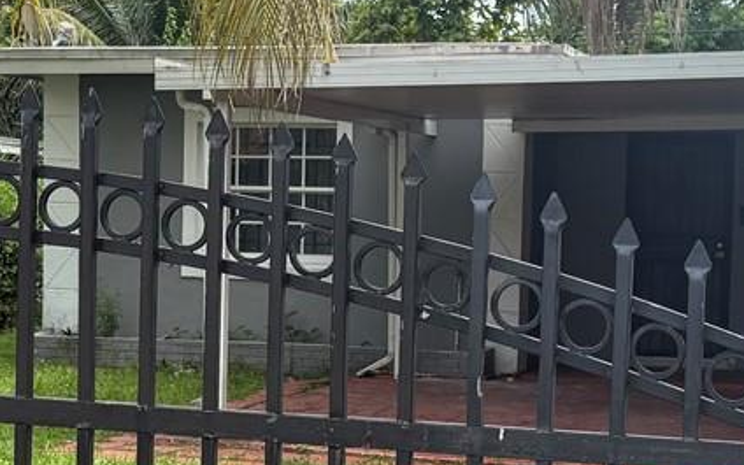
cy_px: 330
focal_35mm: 96
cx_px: 376
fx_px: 1947
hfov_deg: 21.6
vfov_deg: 13.6
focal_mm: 6.76
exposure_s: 1/1618
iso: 100
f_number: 1.78
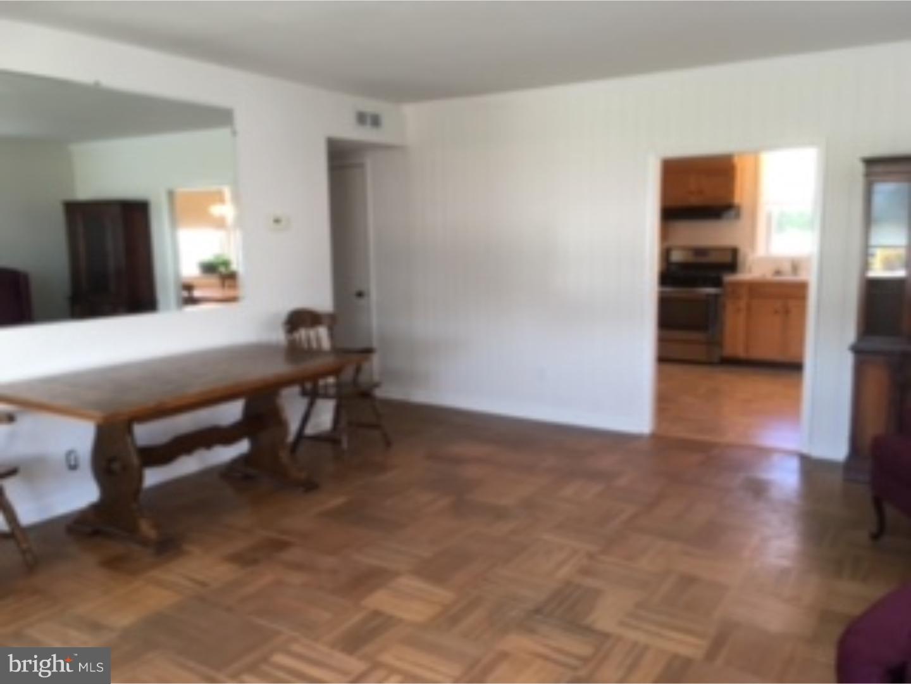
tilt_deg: -8.4
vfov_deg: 48.2
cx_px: 456
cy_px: 342
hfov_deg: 61.7
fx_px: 763
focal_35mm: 29
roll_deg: +0.6
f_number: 2.2
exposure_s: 1/30
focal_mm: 4.15
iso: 80
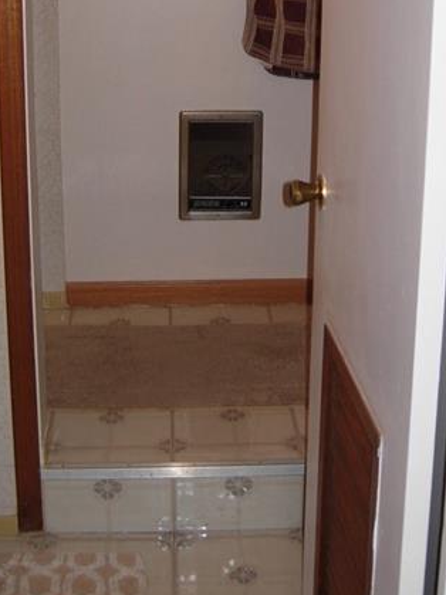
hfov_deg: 22.2
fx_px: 1134
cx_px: 243
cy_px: 132
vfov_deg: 28.8
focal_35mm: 66
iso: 51
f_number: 2.7
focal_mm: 7.5
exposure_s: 1/46.5
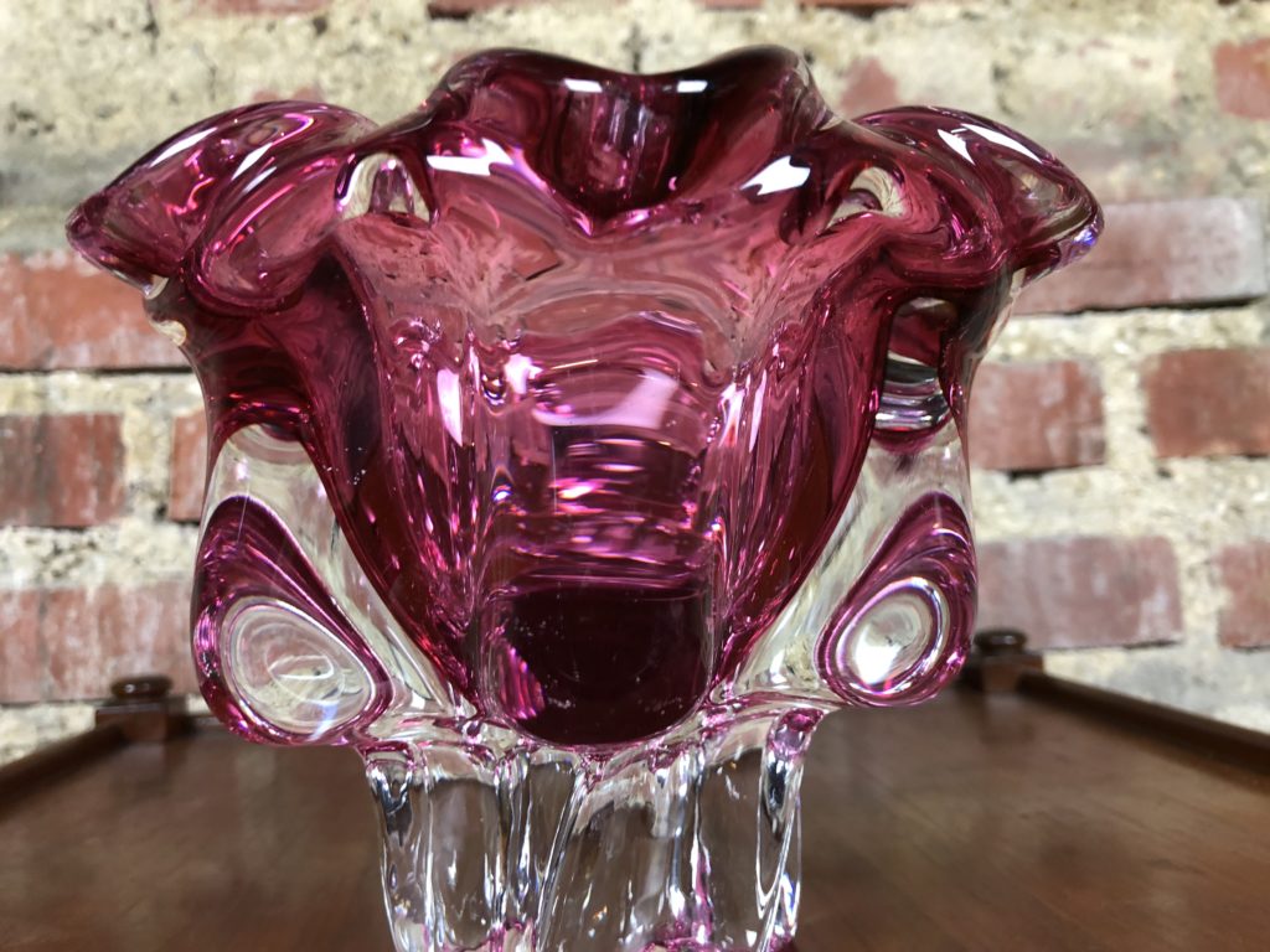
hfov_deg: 63.4
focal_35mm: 28
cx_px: 635
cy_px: 476
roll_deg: +2.6
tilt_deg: +2.5
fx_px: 1027
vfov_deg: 49.7
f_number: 1.8
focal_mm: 4
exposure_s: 1/17
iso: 50
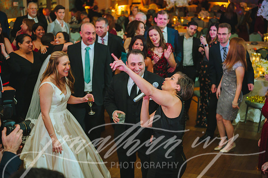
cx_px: 134
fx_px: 372
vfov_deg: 27.0
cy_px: 89
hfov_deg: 39.6
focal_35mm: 50
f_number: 2.8
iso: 1250
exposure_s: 1/100
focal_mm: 50
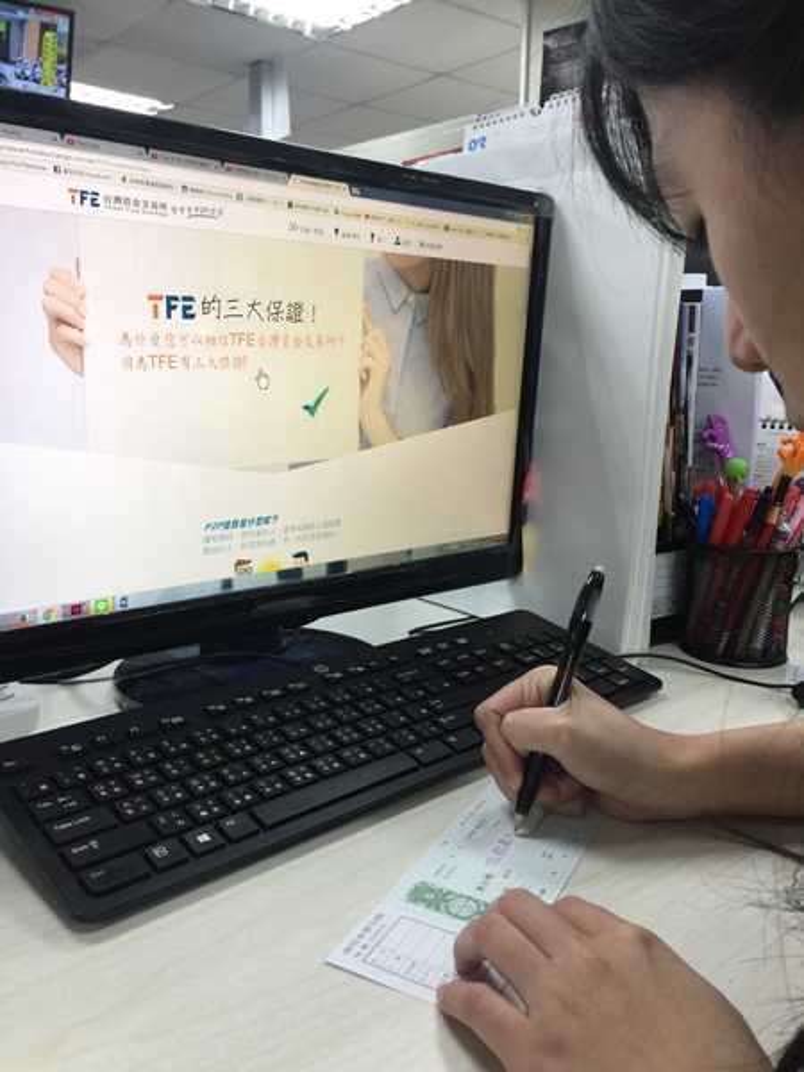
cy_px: 536
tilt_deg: -10.9
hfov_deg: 48.2
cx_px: 402
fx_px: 898
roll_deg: -1.0
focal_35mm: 29
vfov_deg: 61.7
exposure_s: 1/40
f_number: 2.2
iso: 32
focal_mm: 4.15
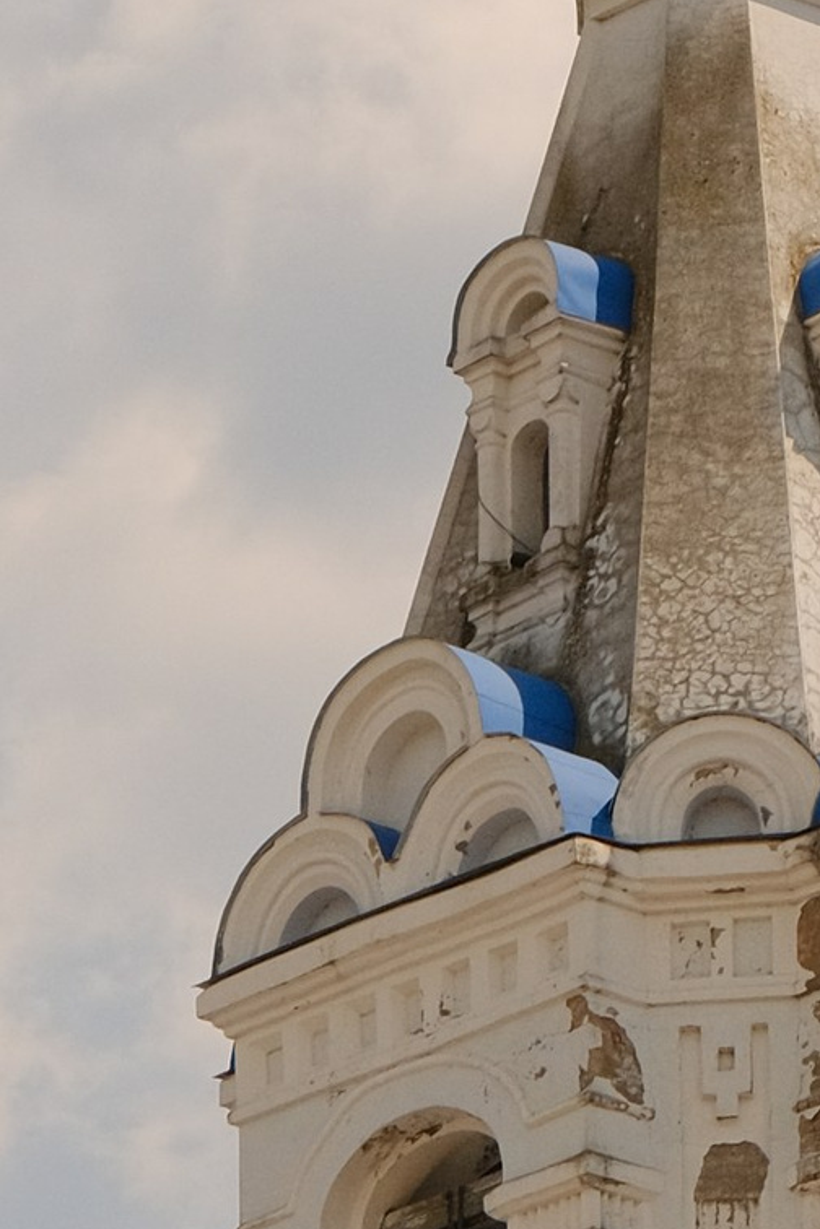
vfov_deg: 7.4
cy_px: 2632
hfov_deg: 5.1
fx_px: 9019
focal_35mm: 264
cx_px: -534
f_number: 5.6
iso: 640
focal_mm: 34.9
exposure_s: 1/4000
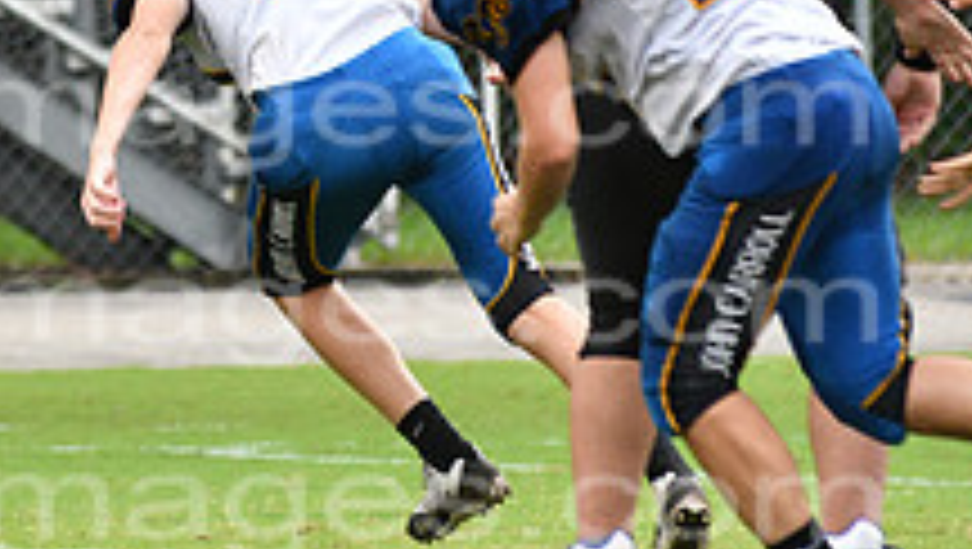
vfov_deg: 2.1
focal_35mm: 590
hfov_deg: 3.7
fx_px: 15221
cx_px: -140
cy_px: 16
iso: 1000
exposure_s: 1/1600
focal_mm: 140
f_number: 3.5
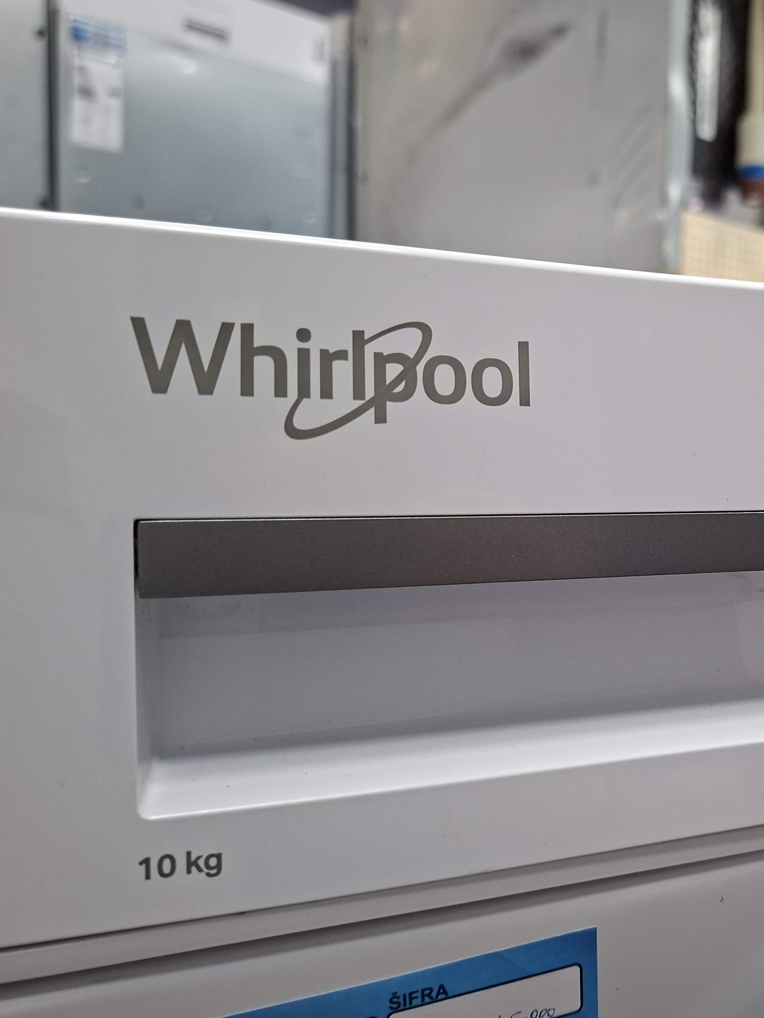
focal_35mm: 31
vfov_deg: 58.4
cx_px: 653
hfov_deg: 42.5
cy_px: 505
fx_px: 912
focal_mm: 5.54
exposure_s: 1/50
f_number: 1.8
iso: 250
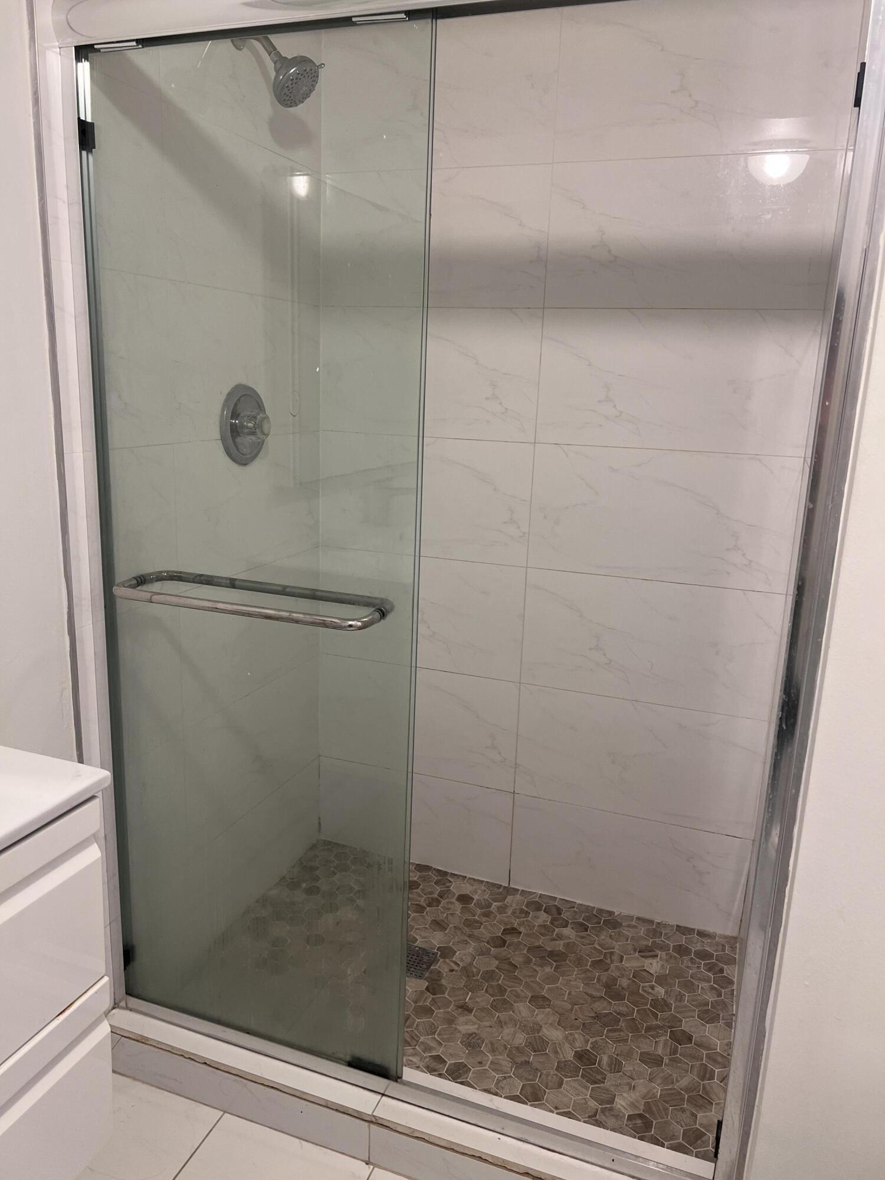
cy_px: 590
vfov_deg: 67.3
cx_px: 442
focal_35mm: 26
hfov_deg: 53.1
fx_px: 886
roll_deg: -1.2
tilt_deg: -14.2
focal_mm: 5.7
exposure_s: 1/60
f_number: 1.5
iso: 80
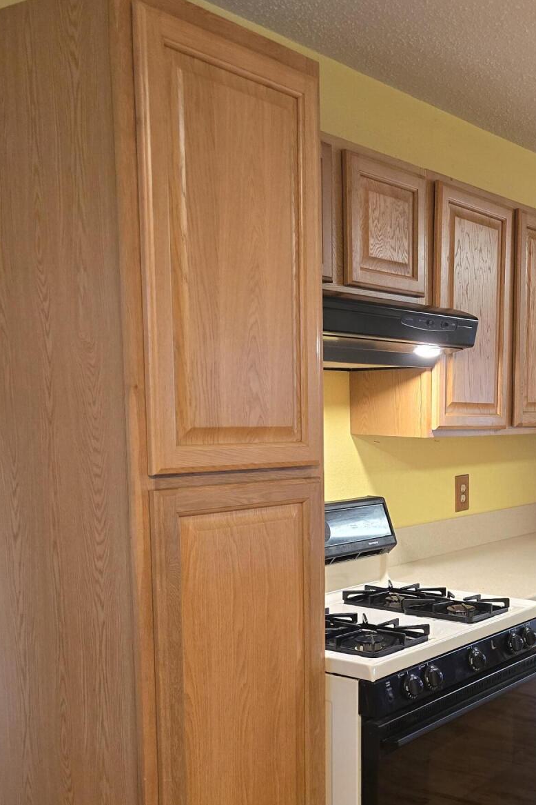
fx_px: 916
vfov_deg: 46.7
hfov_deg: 30.9
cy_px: 534
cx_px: 499
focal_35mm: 41
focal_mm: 6.3
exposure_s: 1/120
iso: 800
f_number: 1.7
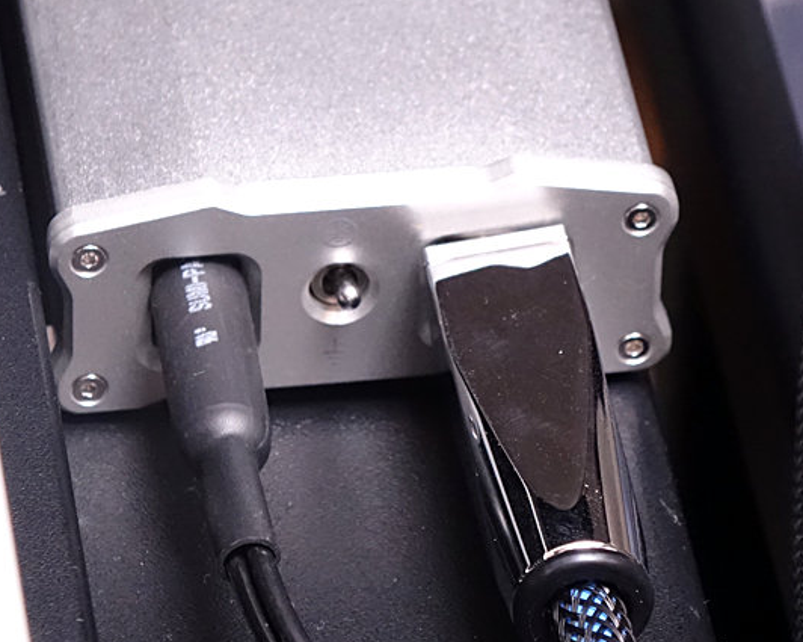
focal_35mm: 341
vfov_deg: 4.5
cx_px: 486
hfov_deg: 5.7
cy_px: 248
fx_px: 8100
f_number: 5.6
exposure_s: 1/60
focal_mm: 59.09
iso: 1600
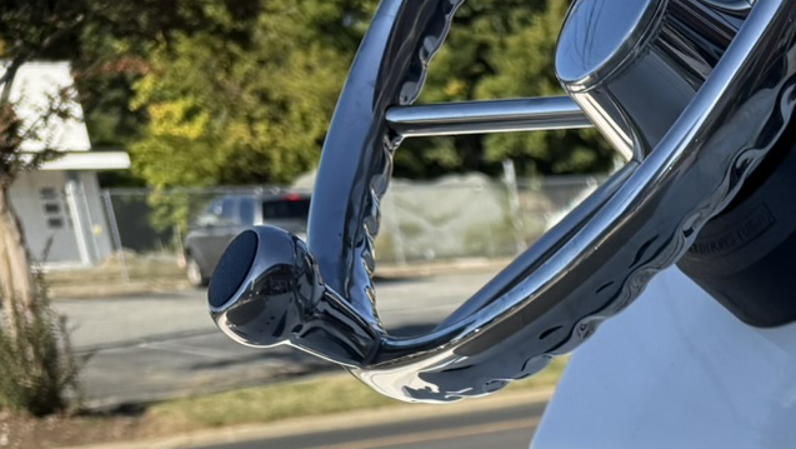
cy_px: 944
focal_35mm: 84
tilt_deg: -21.3
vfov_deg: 12.4
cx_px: 1191
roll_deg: +2.0
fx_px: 1774
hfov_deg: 21.3
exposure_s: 1/3145
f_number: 1.78
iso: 100
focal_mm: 6.76
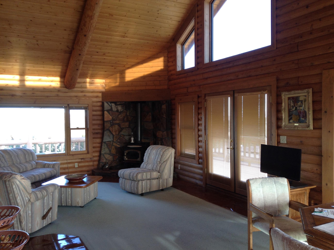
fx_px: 318
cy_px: 125
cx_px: 167
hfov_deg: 55.4
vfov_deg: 42.8
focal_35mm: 33
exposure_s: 1/40
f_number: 2.4
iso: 32
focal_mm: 3.3
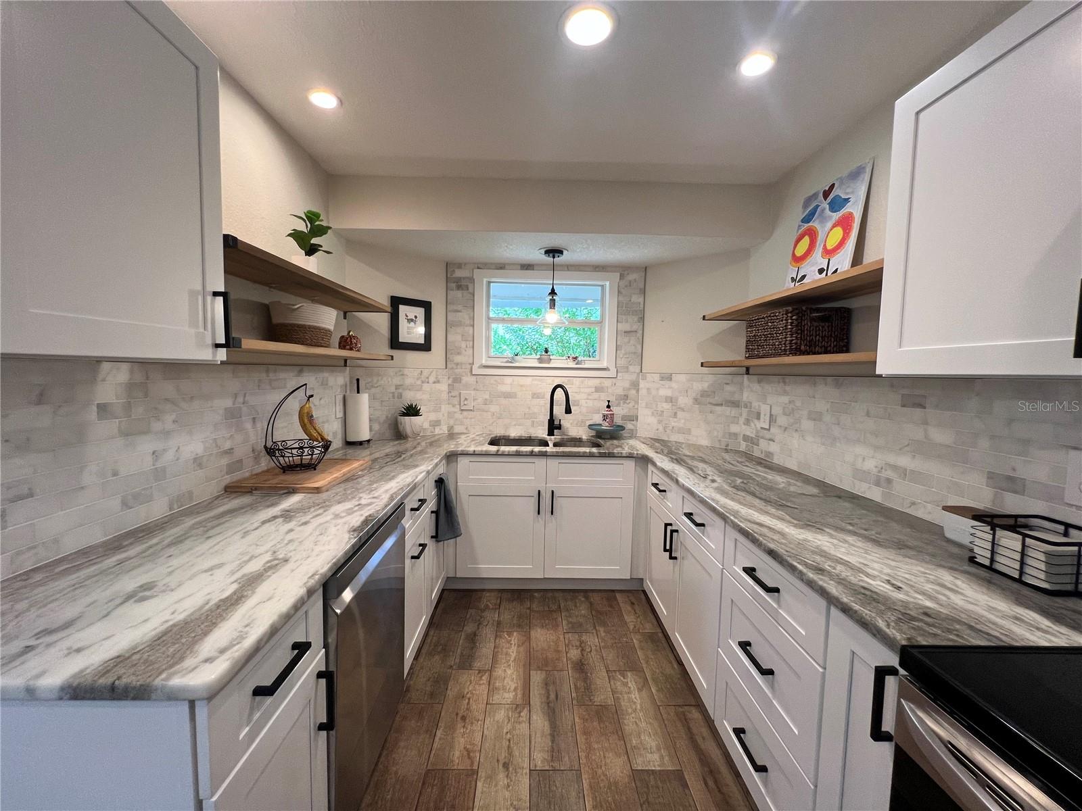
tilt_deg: -5.7
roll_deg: -1.5
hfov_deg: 106.2
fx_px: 406
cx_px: 541
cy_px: 406
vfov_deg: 89.9
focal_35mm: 13
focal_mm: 1.57
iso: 125
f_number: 1.8
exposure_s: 1/120
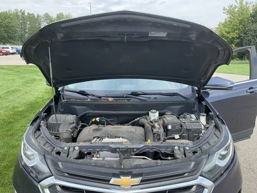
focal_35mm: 29
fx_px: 215
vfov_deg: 48.2
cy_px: 96
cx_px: 128
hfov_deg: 61.7
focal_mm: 3
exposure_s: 1/412
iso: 25
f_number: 1.8
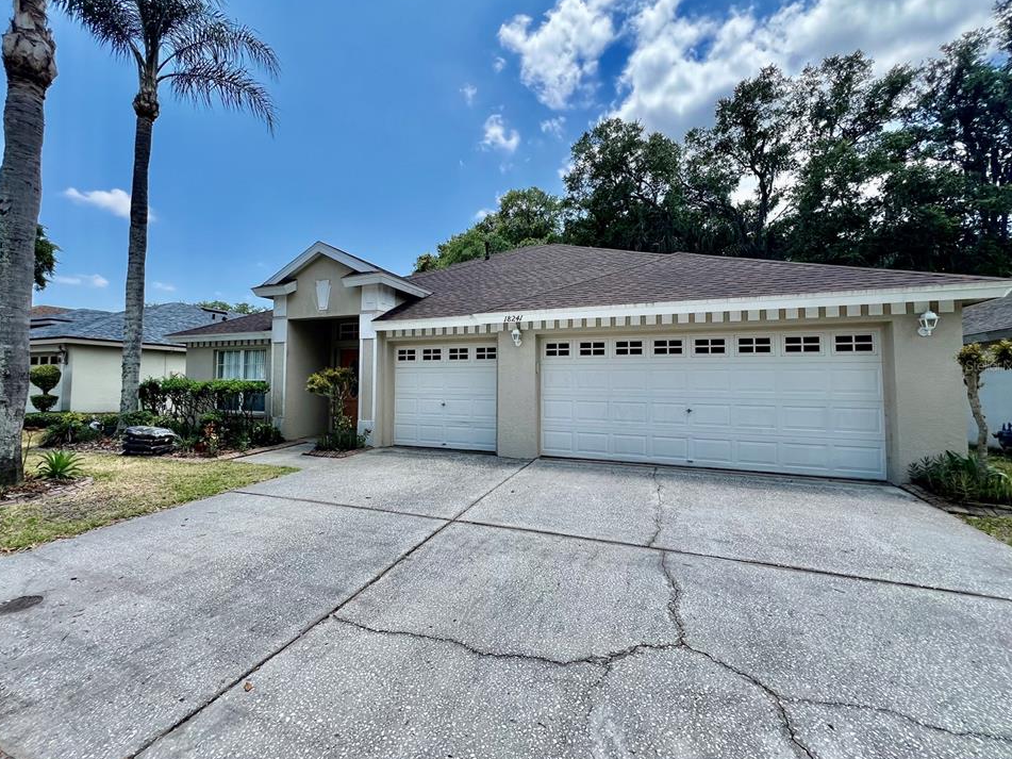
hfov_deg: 102.0
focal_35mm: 14
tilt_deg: +2.9
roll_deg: -0.2
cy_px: 365
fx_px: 409
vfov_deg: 85.6
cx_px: 485
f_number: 1.8
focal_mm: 1.57
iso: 32
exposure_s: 1/903
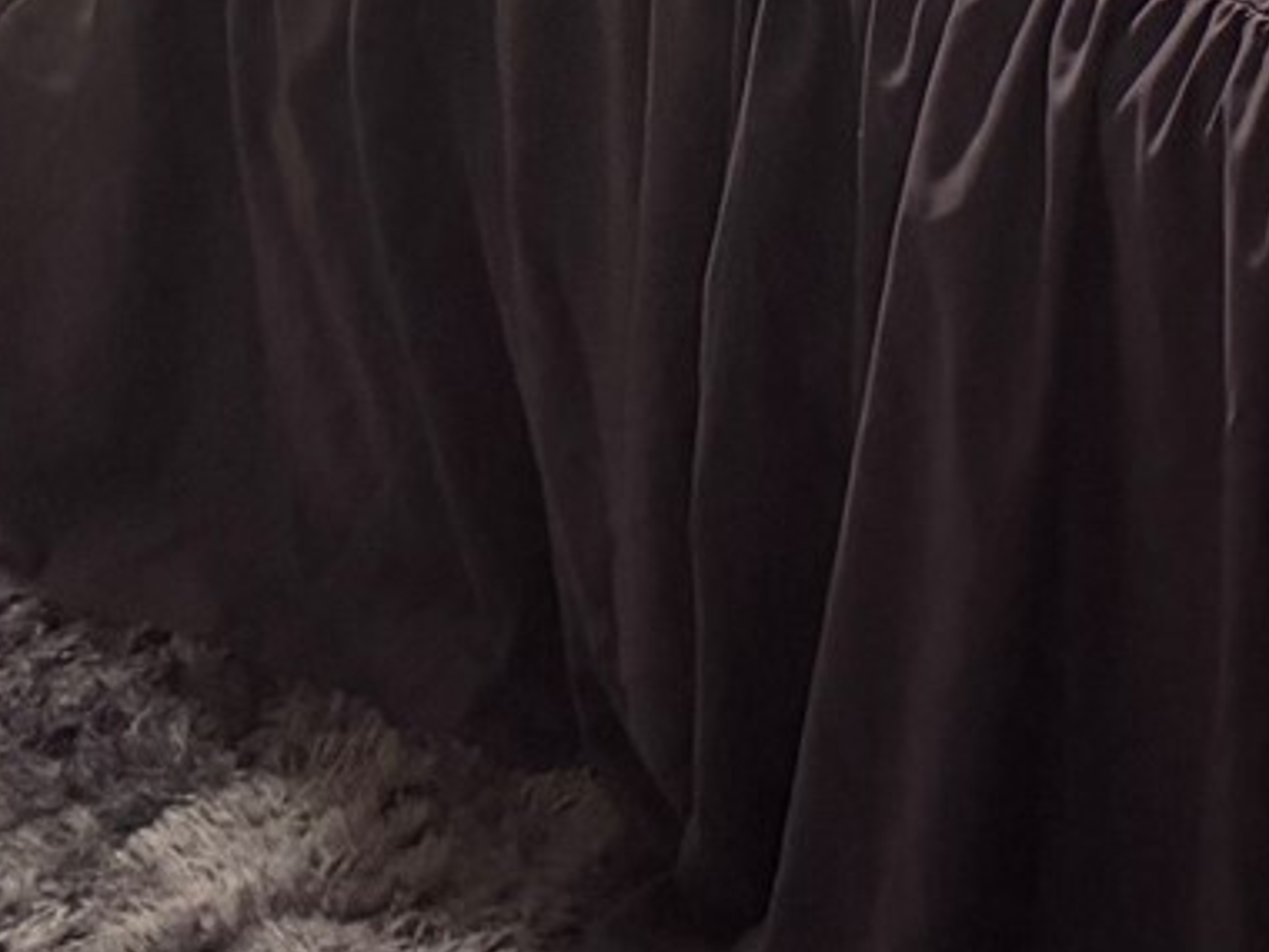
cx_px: 1773
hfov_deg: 17.8
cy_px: -919
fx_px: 3703
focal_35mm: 101
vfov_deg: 12.9
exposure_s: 1/30
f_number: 1.78
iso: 800
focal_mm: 6.76
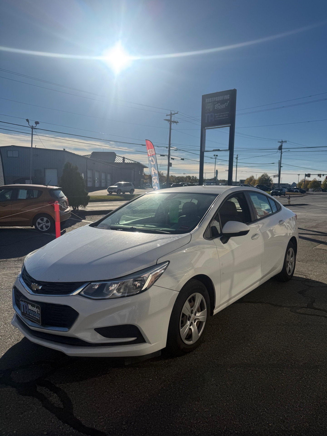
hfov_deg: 56.8
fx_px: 302
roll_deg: -1.5
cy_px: 218
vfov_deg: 71.6
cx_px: 164
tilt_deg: -5.2
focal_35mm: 24
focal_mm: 6.76
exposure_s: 1/14286
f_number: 1.78
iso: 80
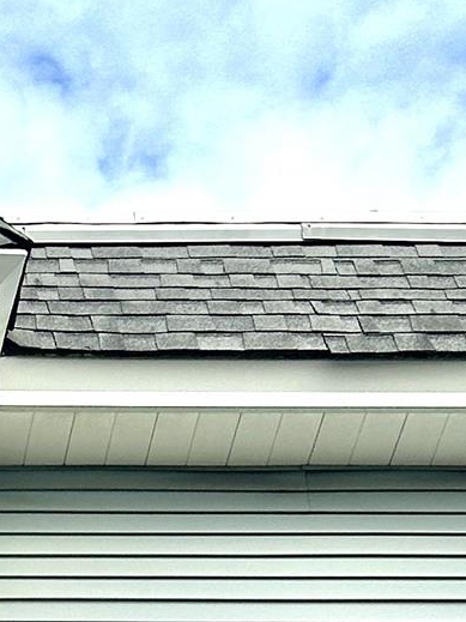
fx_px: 3825
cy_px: 1213
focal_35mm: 213
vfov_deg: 8.8
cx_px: -484
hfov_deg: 6.7
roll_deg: -2.3
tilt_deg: +24.8
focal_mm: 6.86
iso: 64
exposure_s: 1/2890
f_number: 1.78
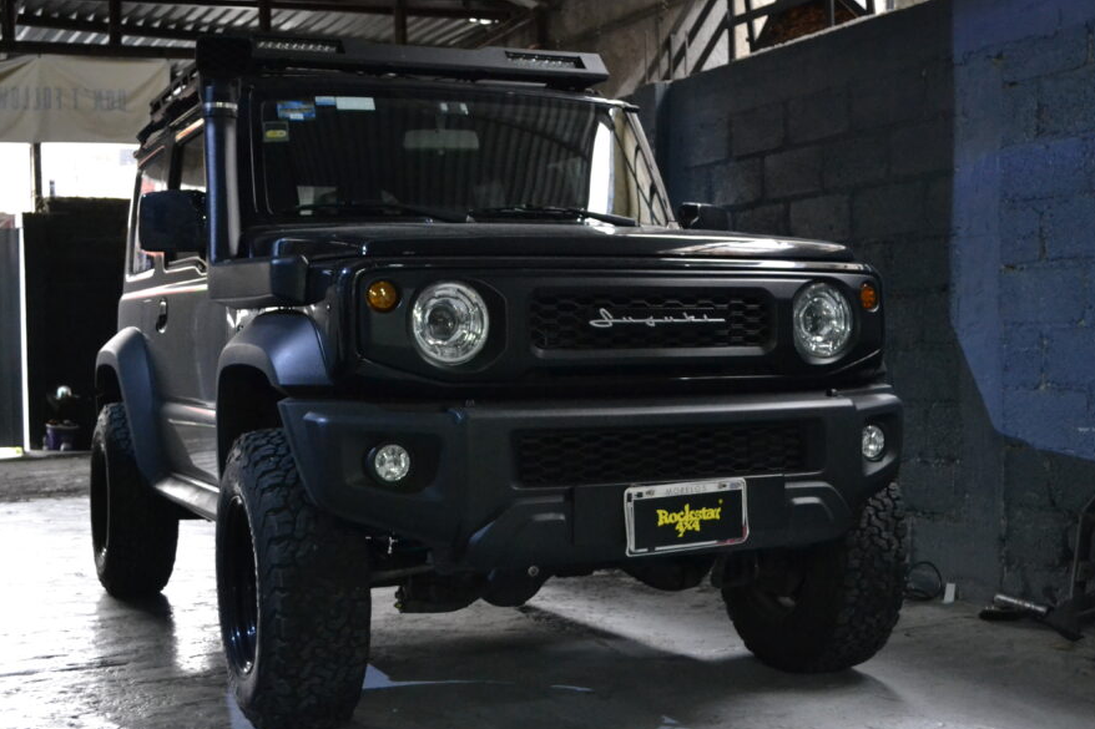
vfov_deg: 27.5
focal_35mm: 49
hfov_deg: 40.3
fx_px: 1490
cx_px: 555
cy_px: 384
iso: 3200
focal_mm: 28
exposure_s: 1/20
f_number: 4.5
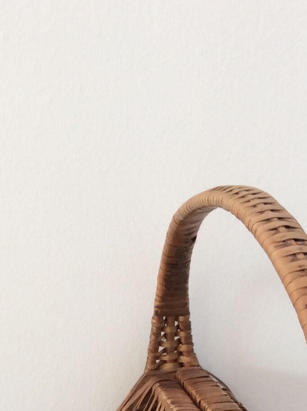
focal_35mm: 91
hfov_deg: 16.2
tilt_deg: -27.2
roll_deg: +0.9
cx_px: 130
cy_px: 571
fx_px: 1078
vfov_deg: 19.4
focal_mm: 3.3
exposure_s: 1/33
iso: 32
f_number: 2.4
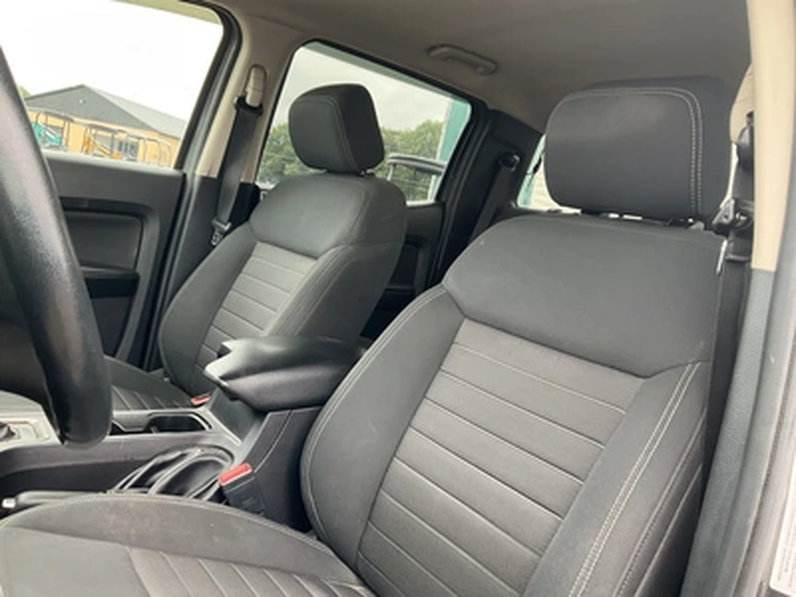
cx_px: 398
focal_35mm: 29
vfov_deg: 48.2
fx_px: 667
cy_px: 298
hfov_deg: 61.7
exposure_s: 1/83
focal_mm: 3
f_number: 1.8
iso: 64
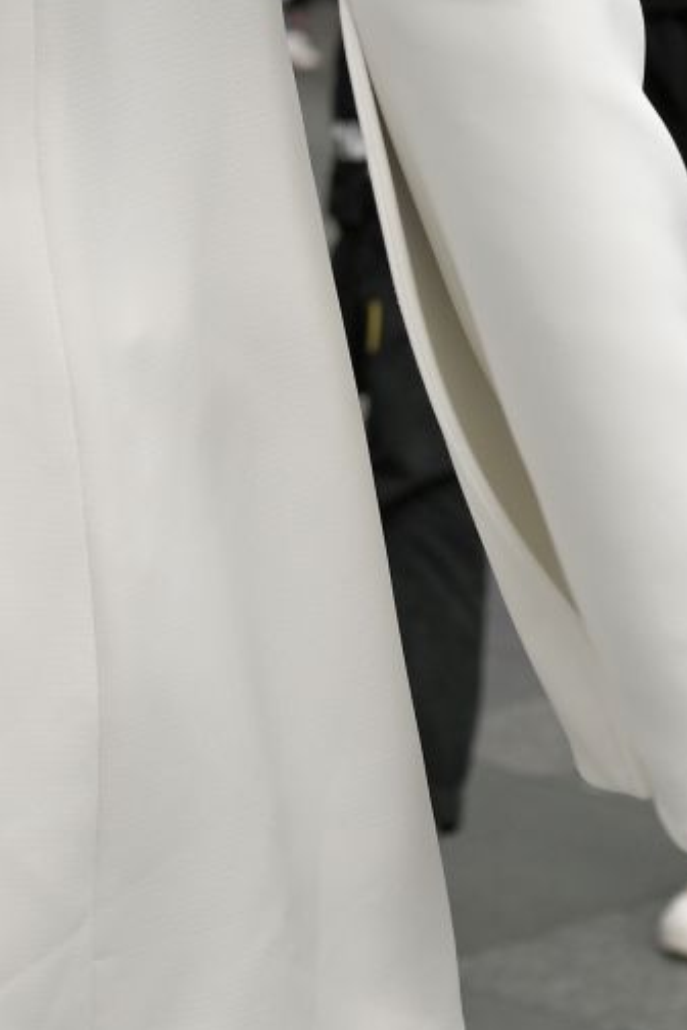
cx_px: -436
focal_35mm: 189
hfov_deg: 7.1
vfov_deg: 10.7
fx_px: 5410
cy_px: -180
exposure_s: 1/640
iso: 64
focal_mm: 35
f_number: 4
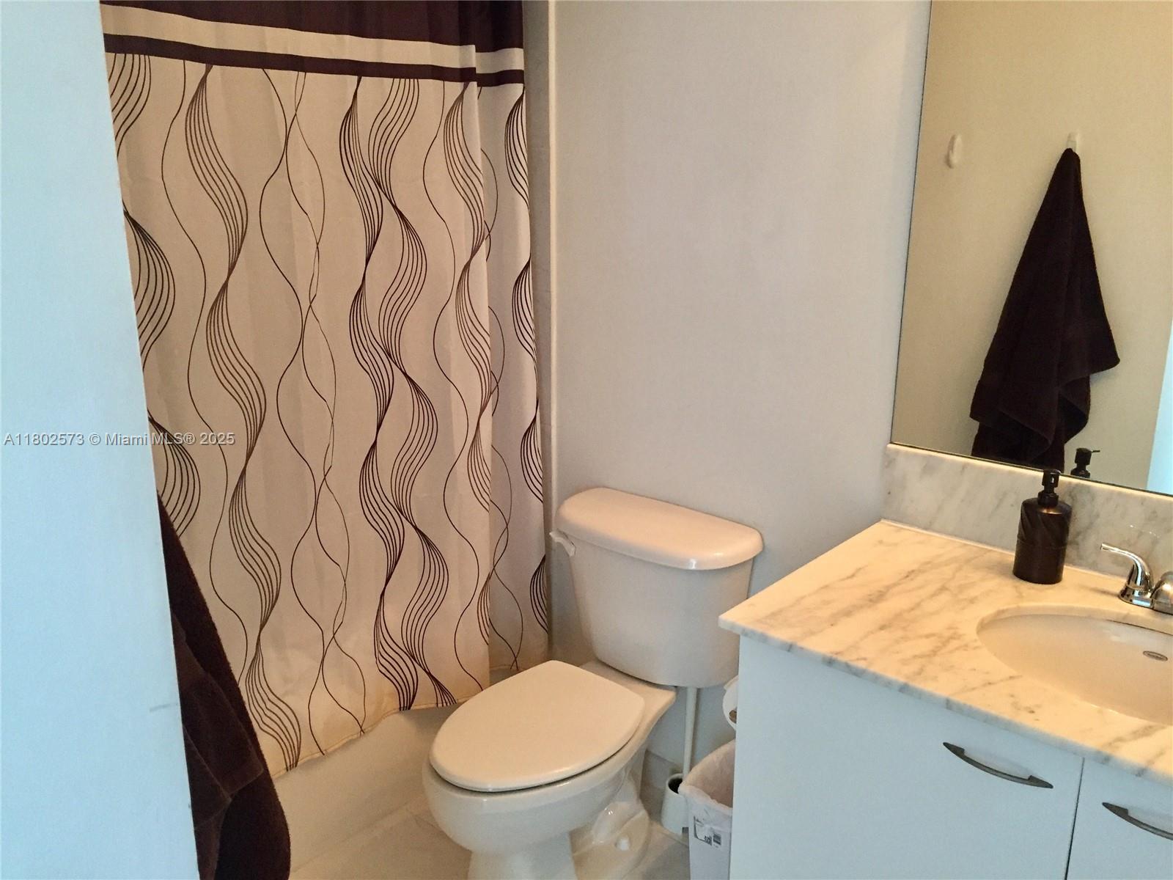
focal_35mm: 29
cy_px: 440
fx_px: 983
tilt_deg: -15.6
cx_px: 586
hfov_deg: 61.7
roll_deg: -0.2
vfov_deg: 48.2
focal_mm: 4.15
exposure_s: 1/30
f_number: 2.2
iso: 160
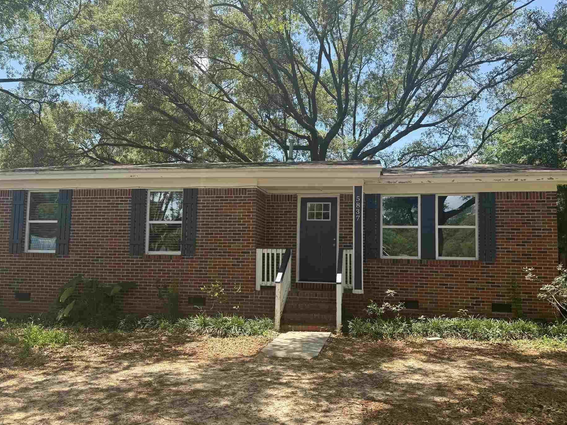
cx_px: 288
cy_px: 228
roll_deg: -1.3
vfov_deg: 51.3
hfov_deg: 65.3
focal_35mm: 27
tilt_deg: +4.9
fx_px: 442
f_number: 1.78
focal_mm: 6.76
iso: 80
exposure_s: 1/1174
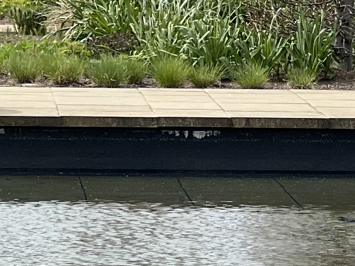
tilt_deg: -4.1
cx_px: 158
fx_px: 3927
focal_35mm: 383
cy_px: 165
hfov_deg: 5.2
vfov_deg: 3.9
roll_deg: -1.3
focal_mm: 9
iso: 32
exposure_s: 1/539
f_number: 2.8
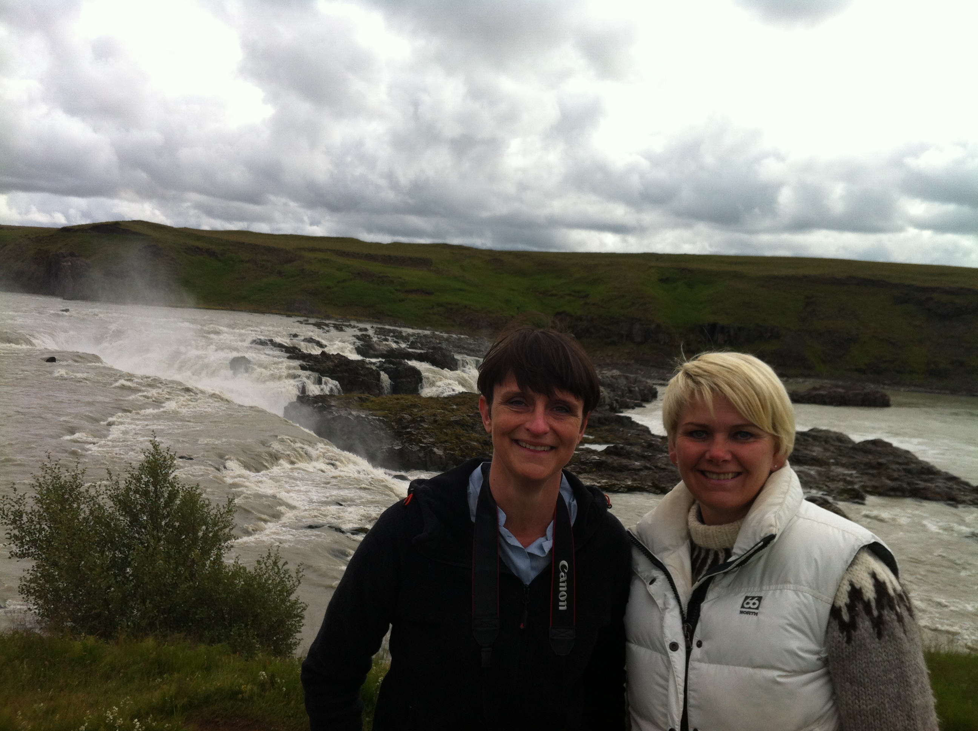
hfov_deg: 52.7
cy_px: 366
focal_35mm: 35
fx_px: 987
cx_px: 489
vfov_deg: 40.6
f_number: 2.8
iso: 80
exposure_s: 1/1160
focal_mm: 3.85
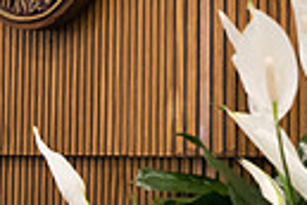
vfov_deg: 3.2
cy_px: -254
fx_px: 3641
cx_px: 314
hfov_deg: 4.8
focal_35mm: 427
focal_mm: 95
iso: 2500
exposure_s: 1/200
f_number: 3.2
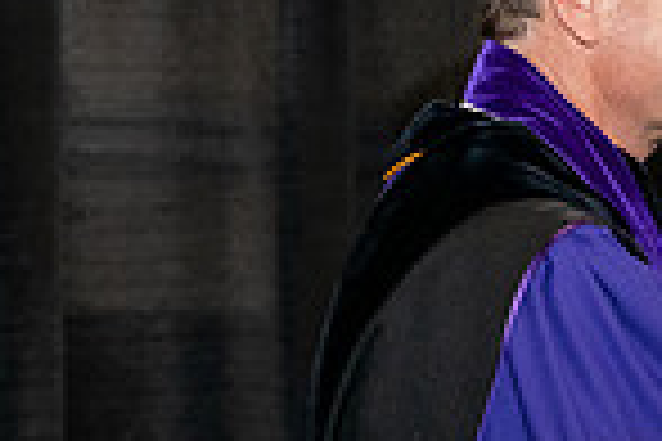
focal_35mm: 276
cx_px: 1288
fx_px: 5075
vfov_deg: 5.0
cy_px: 349
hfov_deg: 7.2
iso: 1600
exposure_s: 1/200
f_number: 5.6
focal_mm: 70
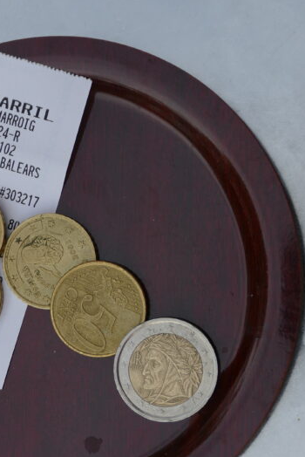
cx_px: 68
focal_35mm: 127
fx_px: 1612
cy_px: 173
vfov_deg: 16.1
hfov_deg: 10.8
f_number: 3.6
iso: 125
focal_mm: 23.65
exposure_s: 1/640
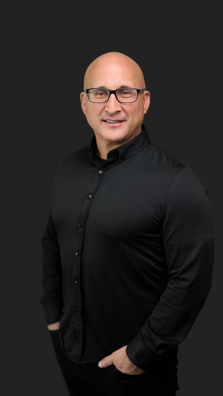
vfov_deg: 39.2
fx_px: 557
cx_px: 114
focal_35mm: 53
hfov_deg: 22.6
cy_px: 198
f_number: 1.2
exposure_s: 1/250
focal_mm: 50
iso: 100
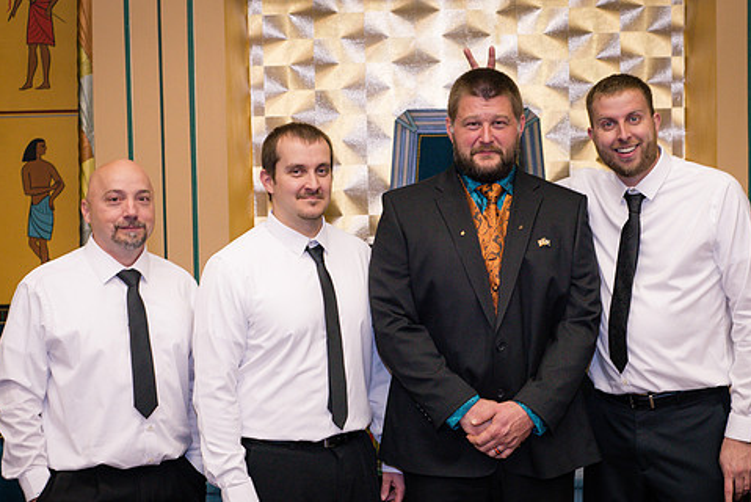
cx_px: 413
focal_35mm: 66
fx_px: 1378
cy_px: 293
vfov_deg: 20.6
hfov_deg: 30.5
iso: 800
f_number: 5
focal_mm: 50
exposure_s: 1/125
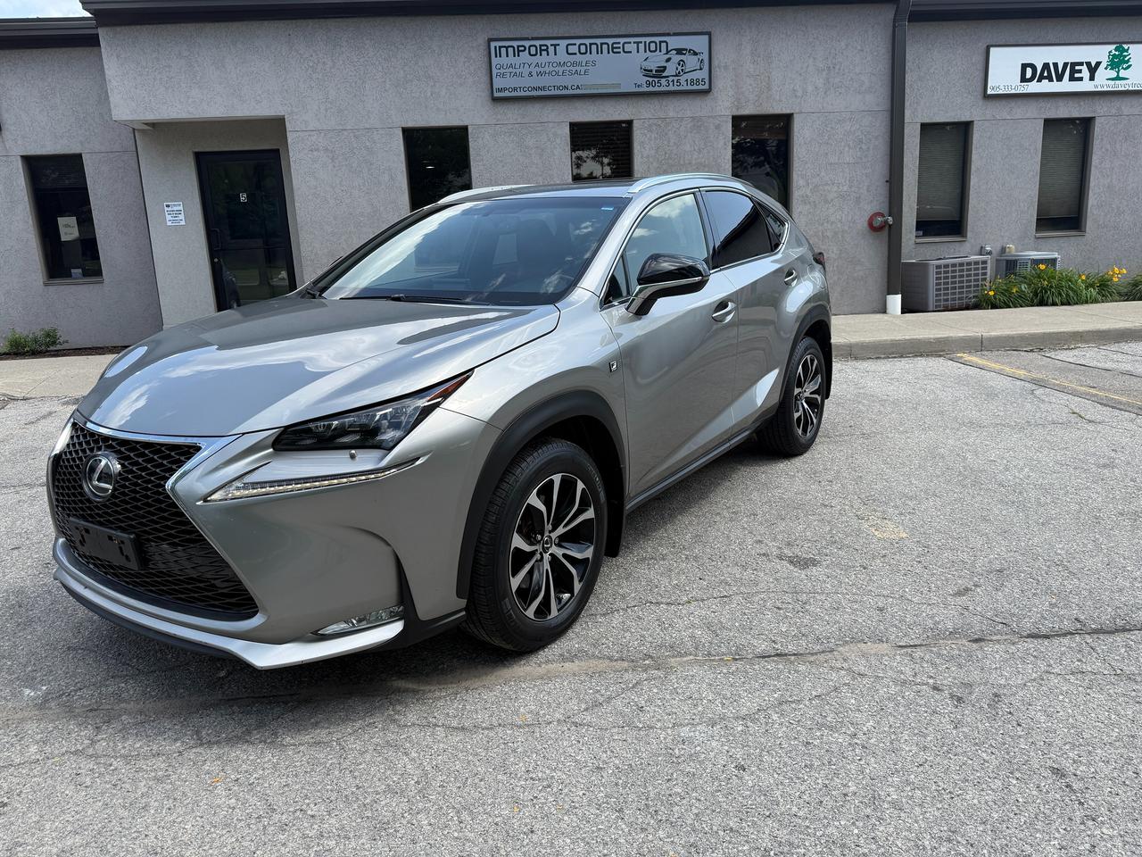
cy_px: 428
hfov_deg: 71.6
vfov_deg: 56.8
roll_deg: +3.0
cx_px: 571
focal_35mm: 24
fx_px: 792
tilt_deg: -12.4
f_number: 1.78
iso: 80
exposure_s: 1/2169
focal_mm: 6.76
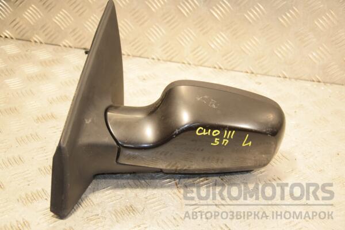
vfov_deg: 21.6
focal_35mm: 63
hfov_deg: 31.9
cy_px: 115
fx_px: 604
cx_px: 172
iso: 800
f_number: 4.8
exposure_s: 1/160
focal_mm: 42
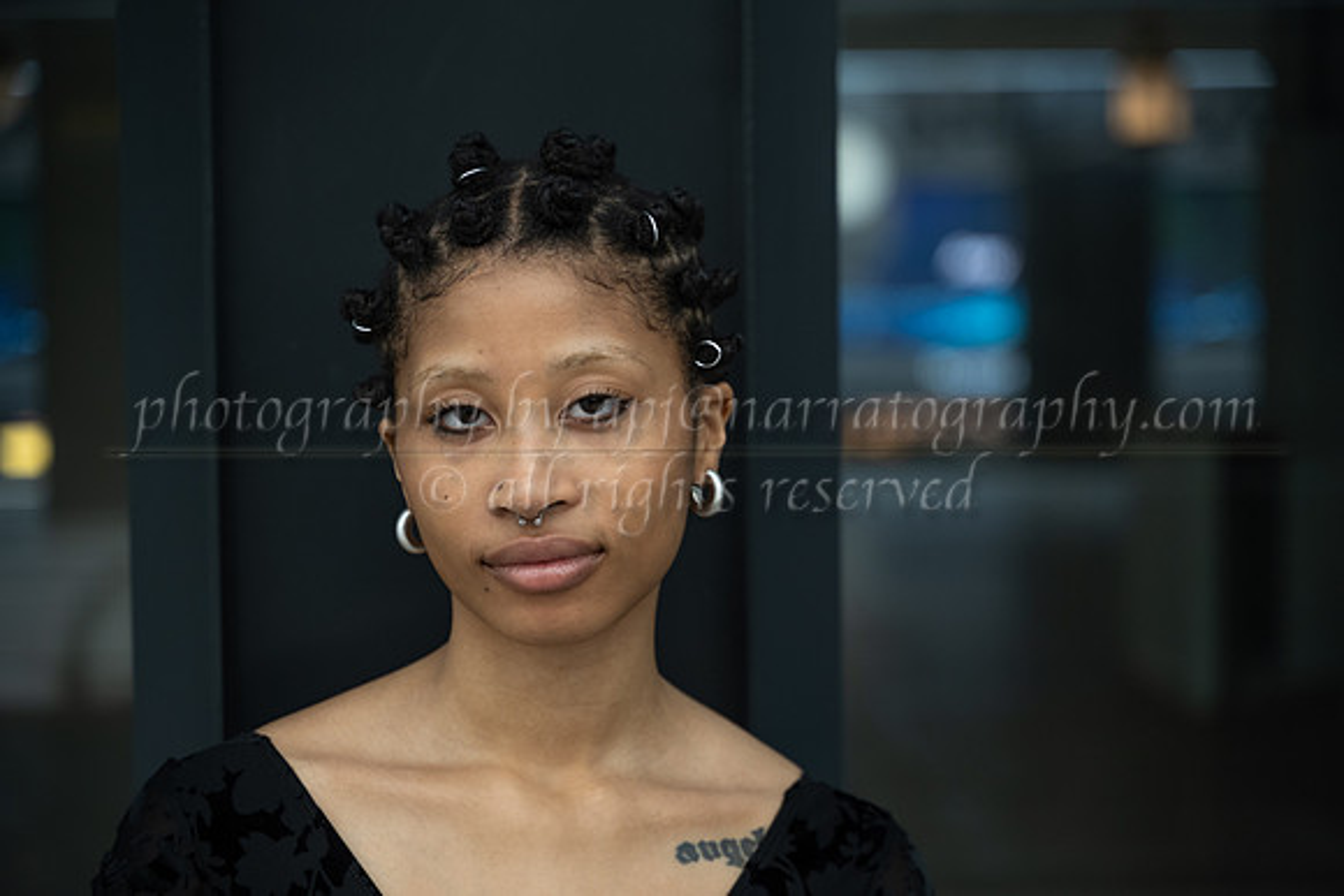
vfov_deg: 18.2
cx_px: 672
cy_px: 448
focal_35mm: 75
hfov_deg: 27.0
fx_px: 2801
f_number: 2.8
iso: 800
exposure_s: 1/1600
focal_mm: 75
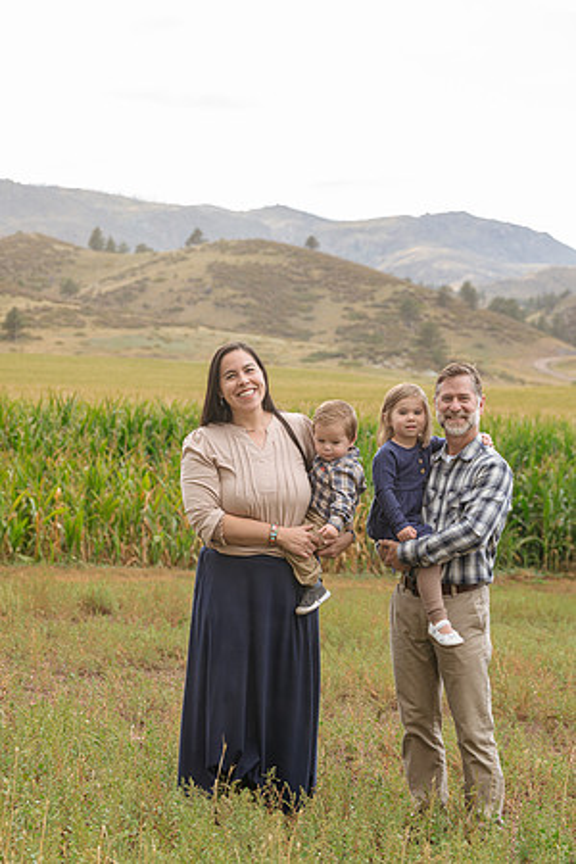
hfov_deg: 17.1
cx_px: 288
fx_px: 1920
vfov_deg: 25.4
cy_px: 432
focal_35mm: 80
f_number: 5.6
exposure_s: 1/125
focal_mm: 80
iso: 200
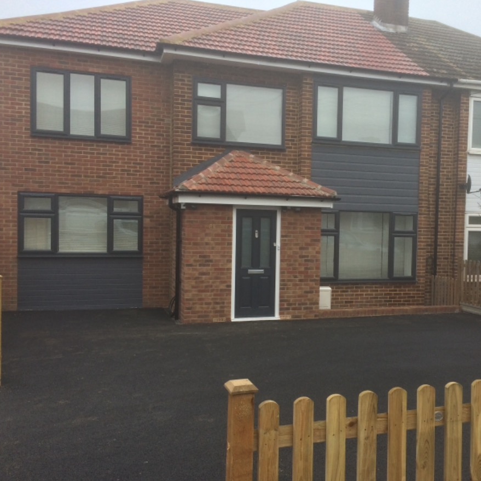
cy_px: 245
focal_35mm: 35
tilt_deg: -2.7
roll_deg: +0.0
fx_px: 550
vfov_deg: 47.2
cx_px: 294
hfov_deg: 46.9
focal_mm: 4.15
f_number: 2.2
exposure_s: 1/100
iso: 50
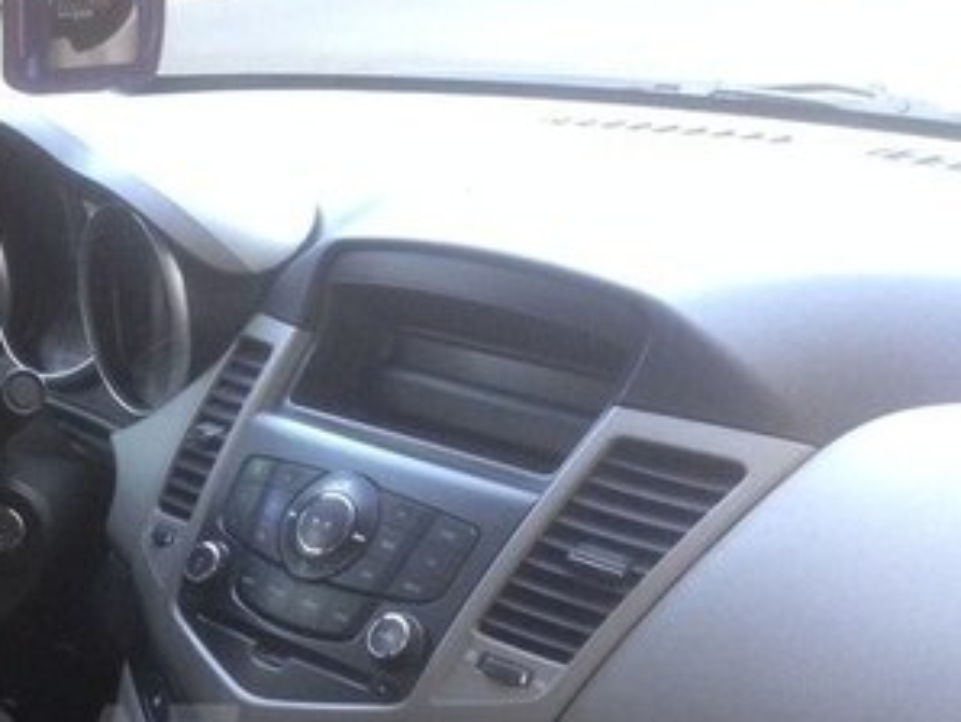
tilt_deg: -27.1
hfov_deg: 24.8
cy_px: 753
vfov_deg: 19.5
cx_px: -90
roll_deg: +0.9
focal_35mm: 73
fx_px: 2028
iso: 160
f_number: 2.4
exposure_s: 1/20
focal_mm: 4.12
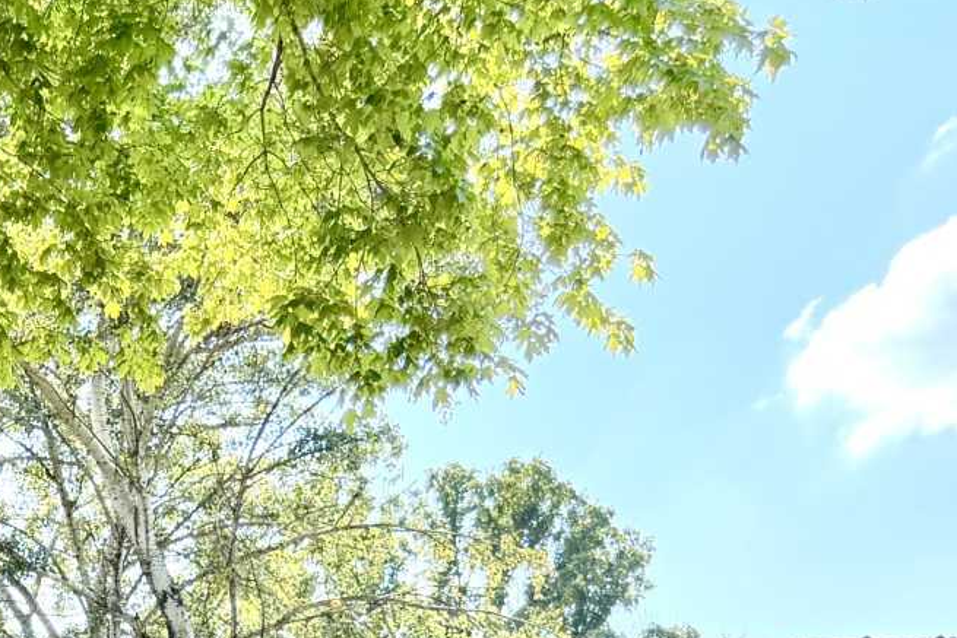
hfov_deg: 23.6
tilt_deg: +2.0
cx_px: -207
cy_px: 1112
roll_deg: -0.4
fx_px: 2074
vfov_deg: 15.3
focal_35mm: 78
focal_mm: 6.76
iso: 100
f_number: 1.78
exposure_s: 1/1522
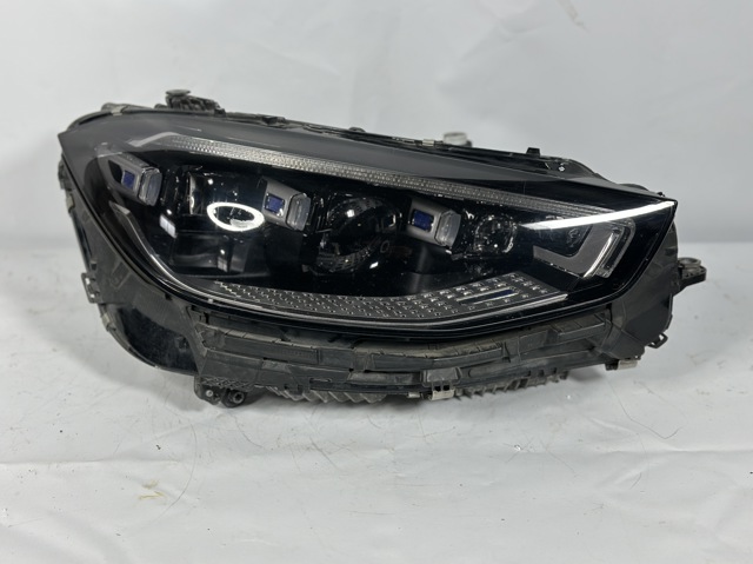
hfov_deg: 39.7
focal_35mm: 48
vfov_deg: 30.2
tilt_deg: -27.6
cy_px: 282
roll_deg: +0.0
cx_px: 376
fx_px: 1043
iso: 100
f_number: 1.78
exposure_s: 1/100
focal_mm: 6.86
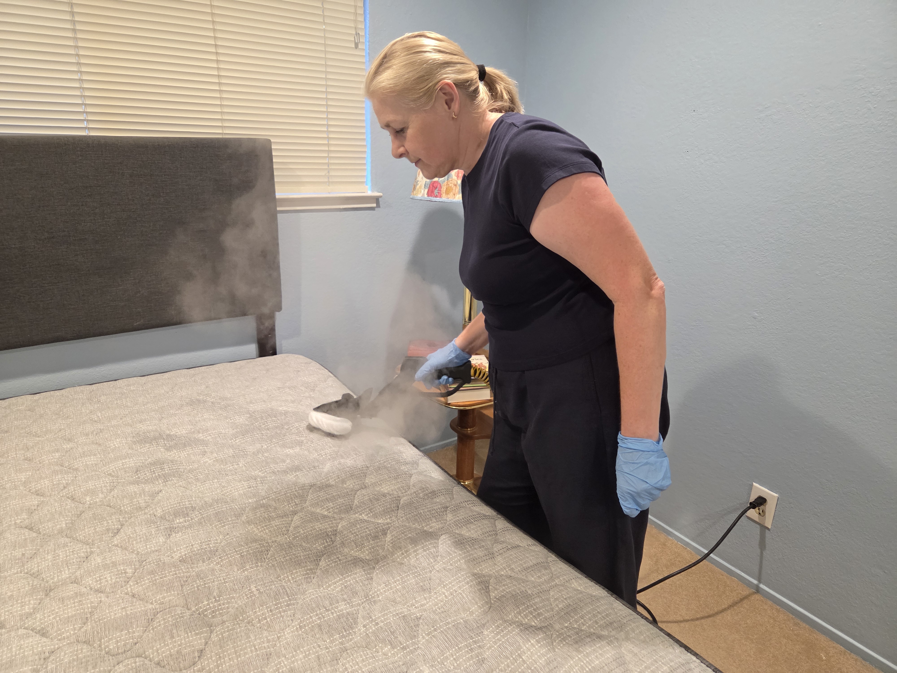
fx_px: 596
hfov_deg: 73.9
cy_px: 336
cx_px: 448
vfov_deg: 58.9
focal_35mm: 23
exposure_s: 1/120
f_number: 1.8
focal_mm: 5.4
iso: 640
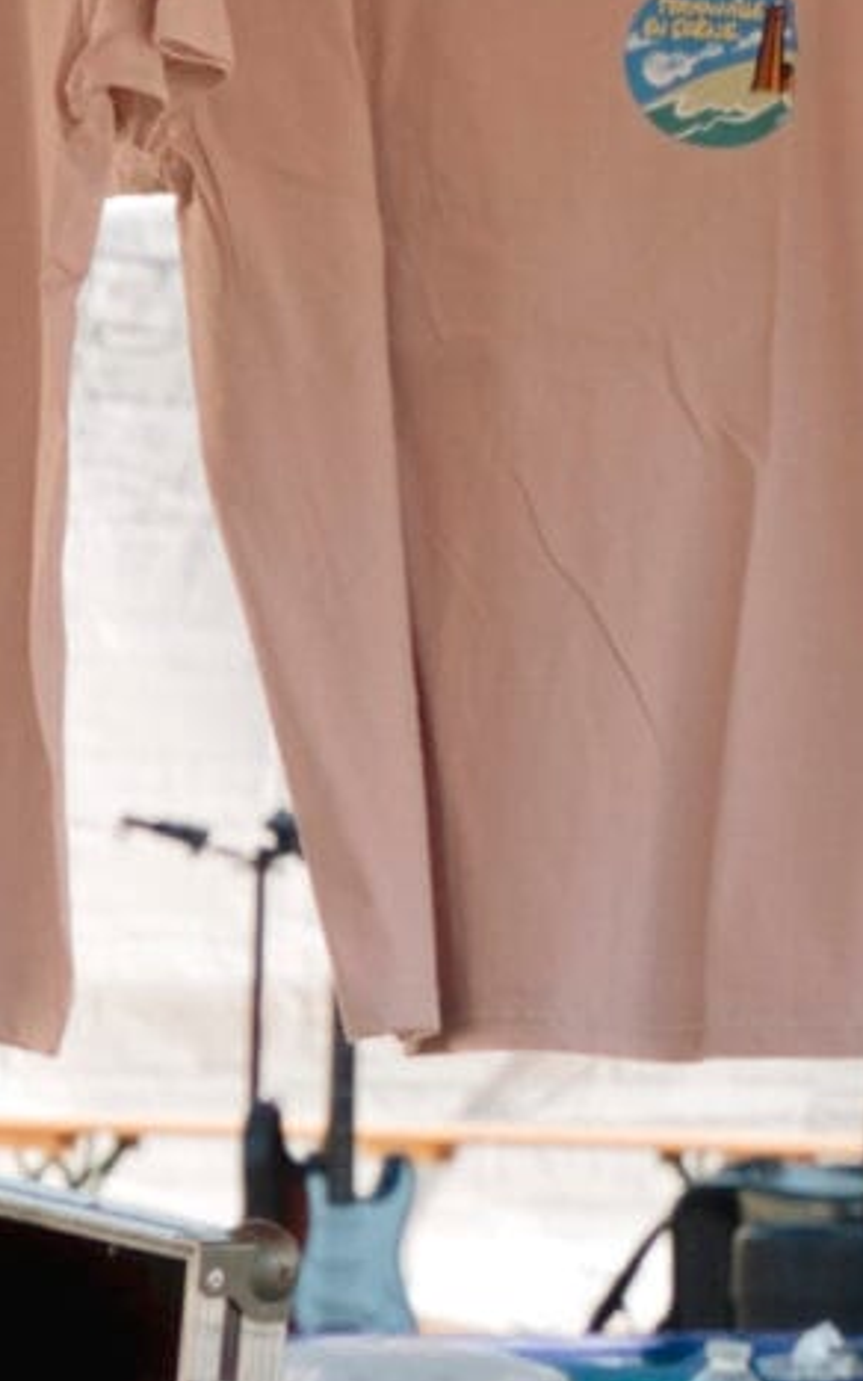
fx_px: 9781
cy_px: 1050
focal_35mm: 260
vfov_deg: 8.1
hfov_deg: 4.9
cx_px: -1472
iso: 125
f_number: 7.1
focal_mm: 62
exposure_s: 1/250
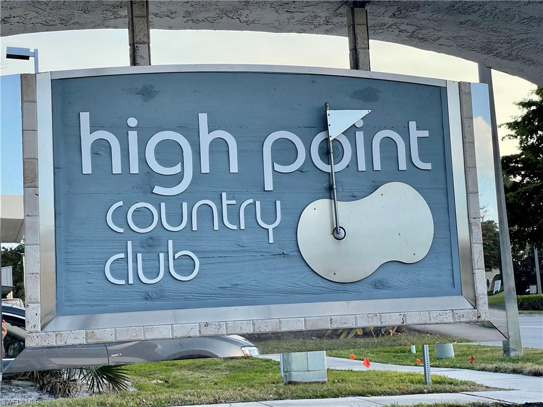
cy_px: 204
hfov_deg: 30.3
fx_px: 1004
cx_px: 272
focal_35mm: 64
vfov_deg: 22.9
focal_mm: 7.5
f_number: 2.2
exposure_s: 1/268
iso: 20
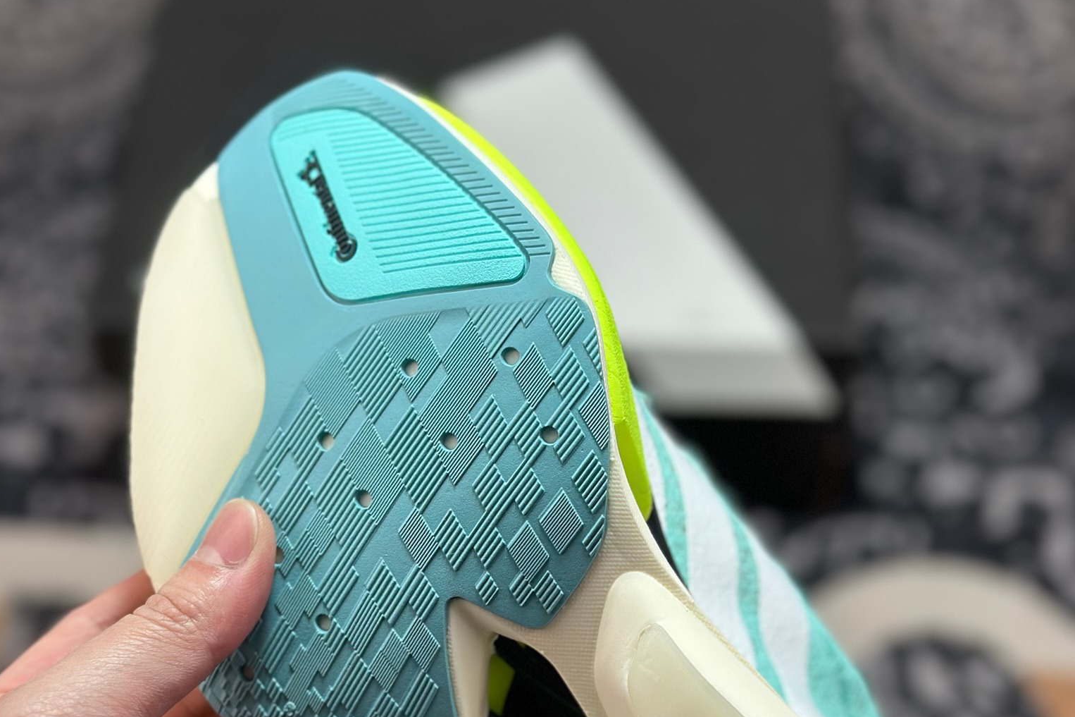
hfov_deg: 30.1
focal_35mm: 67
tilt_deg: -55.6
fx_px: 2000
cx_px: 536
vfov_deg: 20.1
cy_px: 561
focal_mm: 6.86
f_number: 1.78
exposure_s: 1/1019
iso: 80
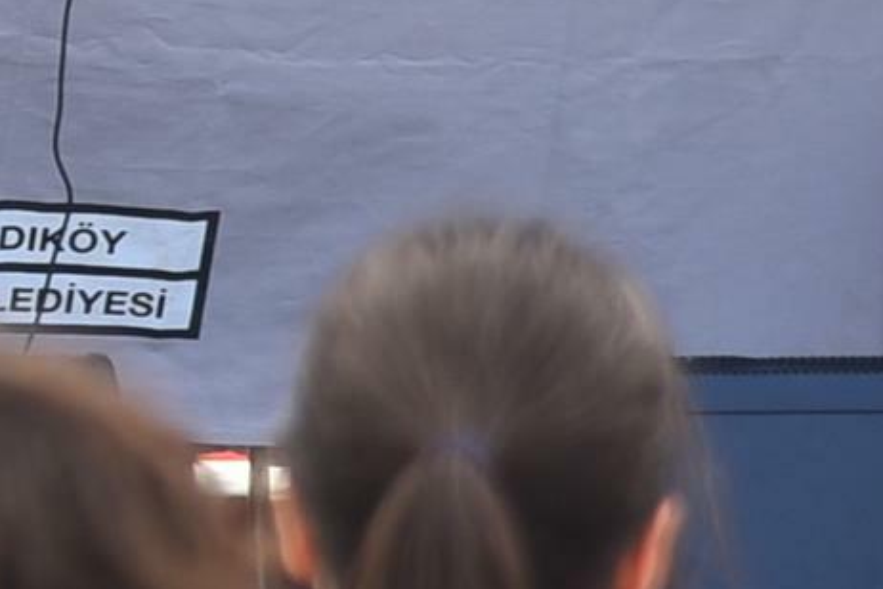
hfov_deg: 2.8
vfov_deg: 1.9
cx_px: -1277
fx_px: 17830
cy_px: -119
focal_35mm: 727
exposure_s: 1/320
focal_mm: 112
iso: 250
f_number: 4
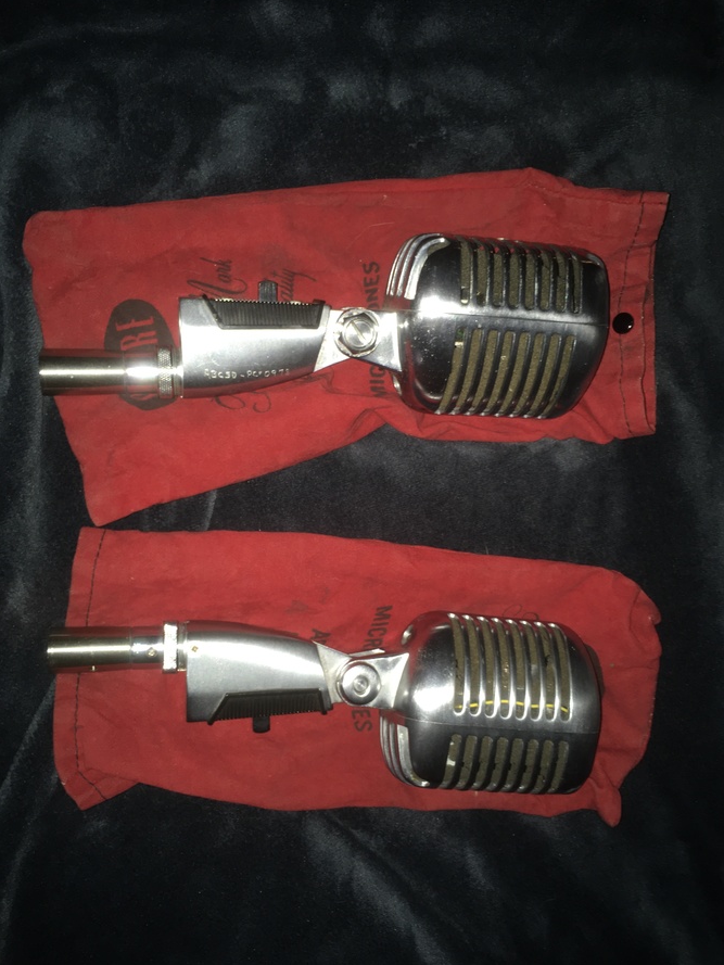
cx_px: 370
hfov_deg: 46.8
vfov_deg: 59.9
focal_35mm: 30
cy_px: 496
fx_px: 836
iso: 40
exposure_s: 1/16
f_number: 2.2
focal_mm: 4.15
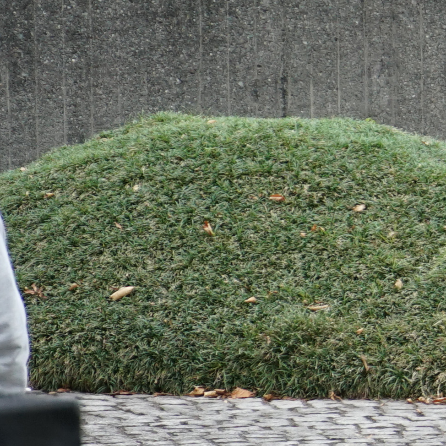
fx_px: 11443
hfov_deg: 2.2
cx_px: 1363
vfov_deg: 2.2
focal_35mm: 785
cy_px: -35
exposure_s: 1/160
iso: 320
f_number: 5.6
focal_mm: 100
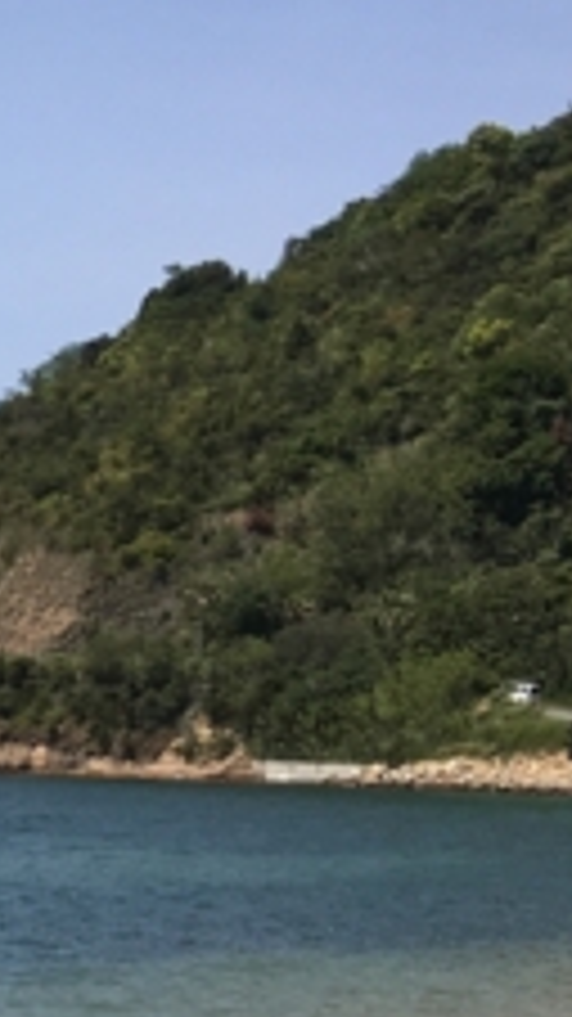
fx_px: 3022
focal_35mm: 112
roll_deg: -2.1
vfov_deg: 18.7
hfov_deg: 8.8
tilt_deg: -6.1
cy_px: 986
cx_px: -1189
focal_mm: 4.15
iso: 25
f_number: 2.2
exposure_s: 1/1876
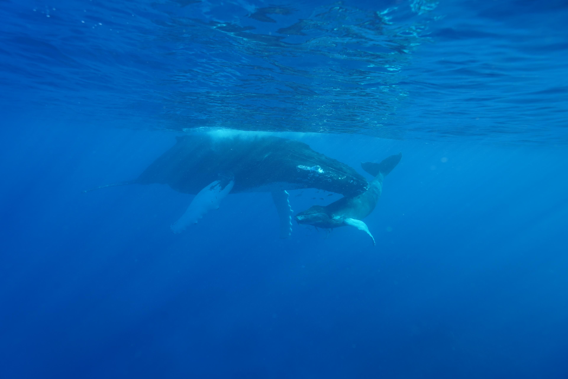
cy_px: 190
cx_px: 284
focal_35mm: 16
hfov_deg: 96.7
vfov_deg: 73.7
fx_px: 252
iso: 250
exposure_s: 1/250
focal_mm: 16
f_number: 5
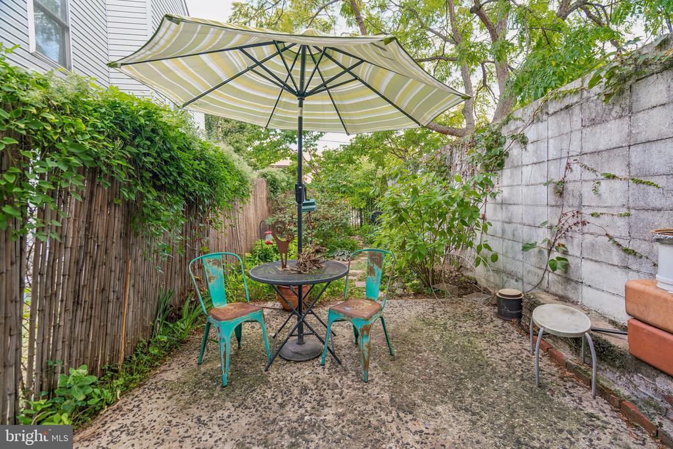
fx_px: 299
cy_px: 224
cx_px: 336
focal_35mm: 16
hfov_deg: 96.7
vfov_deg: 73.8
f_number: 5
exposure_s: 1/13
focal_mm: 16
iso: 250
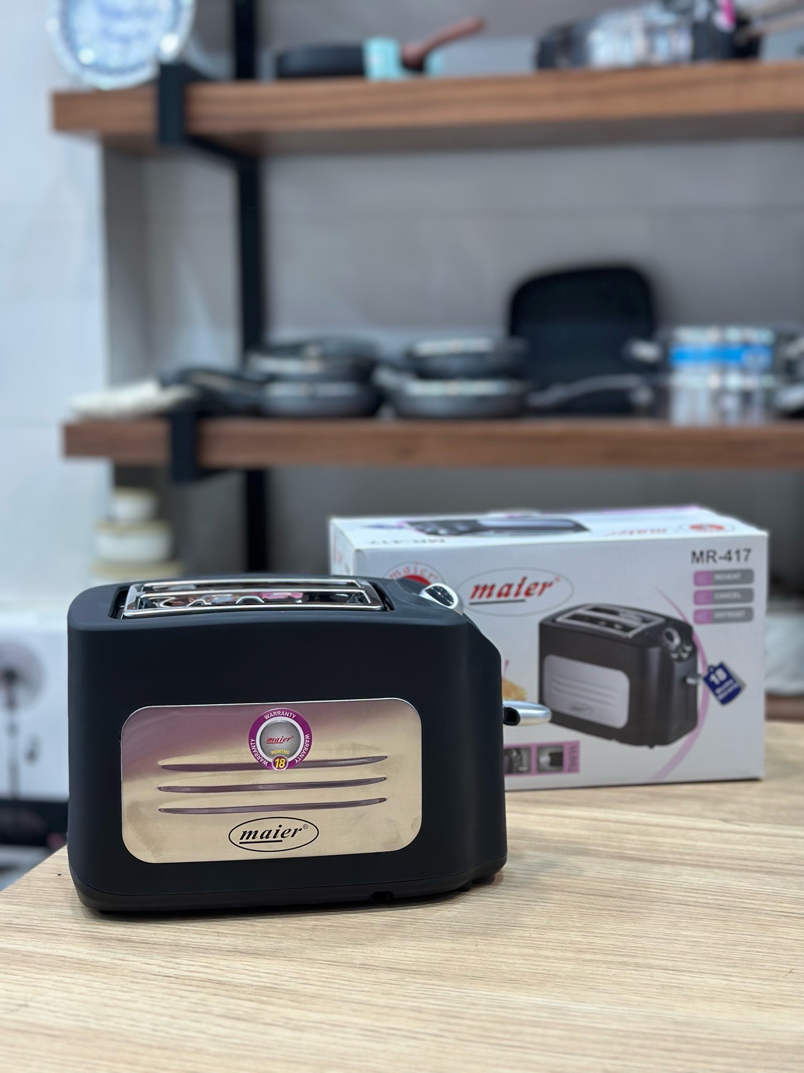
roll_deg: +1.1
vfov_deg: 39.7
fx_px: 1486
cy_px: 536
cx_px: 402
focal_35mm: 48
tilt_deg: -7.9
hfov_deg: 30.3
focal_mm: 6.86
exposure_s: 1/100
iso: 100
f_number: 1.78
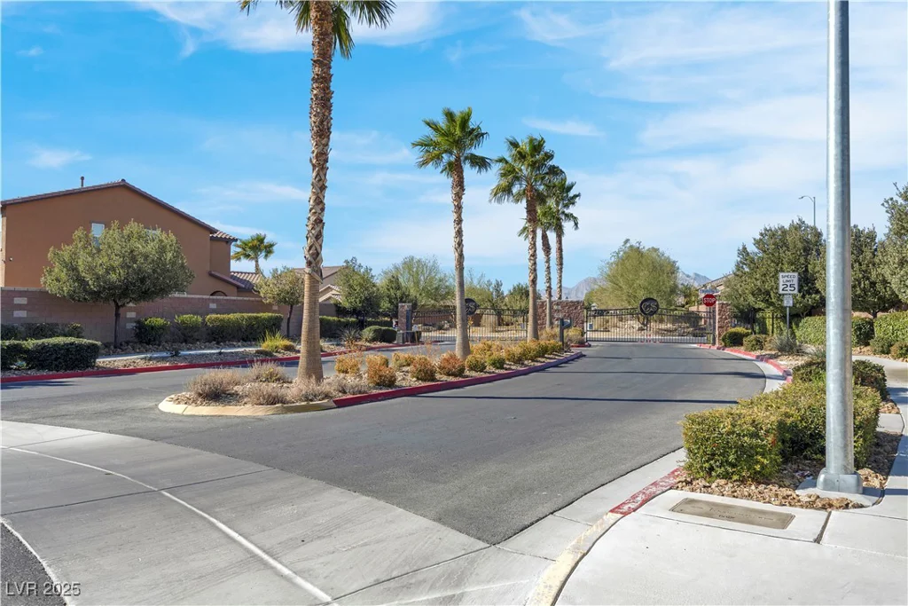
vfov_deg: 49.6
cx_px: 454
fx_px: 656
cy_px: 303
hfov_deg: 69.4
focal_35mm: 26
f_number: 9
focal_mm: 26
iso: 100
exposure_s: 1/320
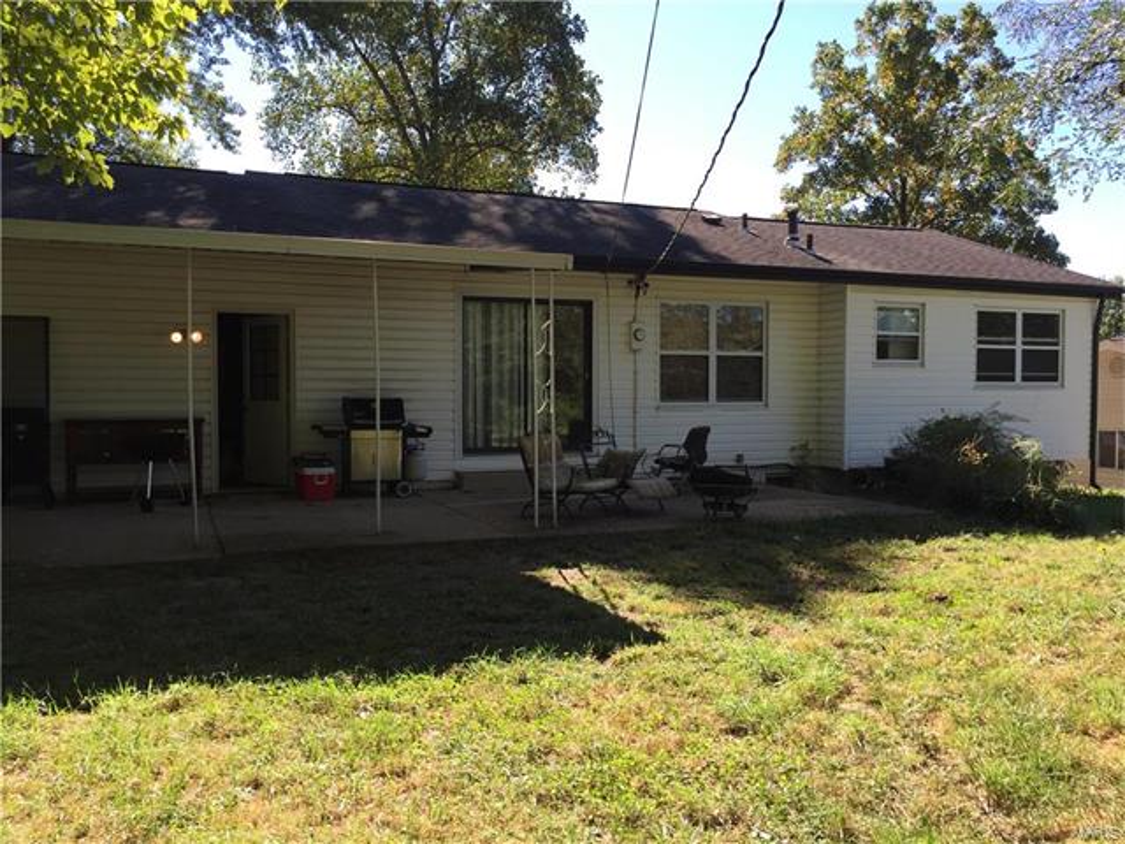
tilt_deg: -2.5
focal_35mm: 29
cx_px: 562
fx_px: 942
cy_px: 422
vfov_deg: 48.2
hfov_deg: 61.7
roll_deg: -0.3
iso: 32
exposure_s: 1/706
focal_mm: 4.15
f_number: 2.2
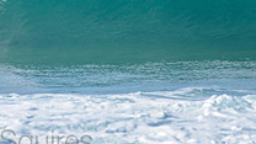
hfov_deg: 1.5
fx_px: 9911
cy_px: -63
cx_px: -2
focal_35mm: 1460
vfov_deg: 0.8
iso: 200
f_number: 5.6
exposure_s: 1/2500
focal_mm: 500
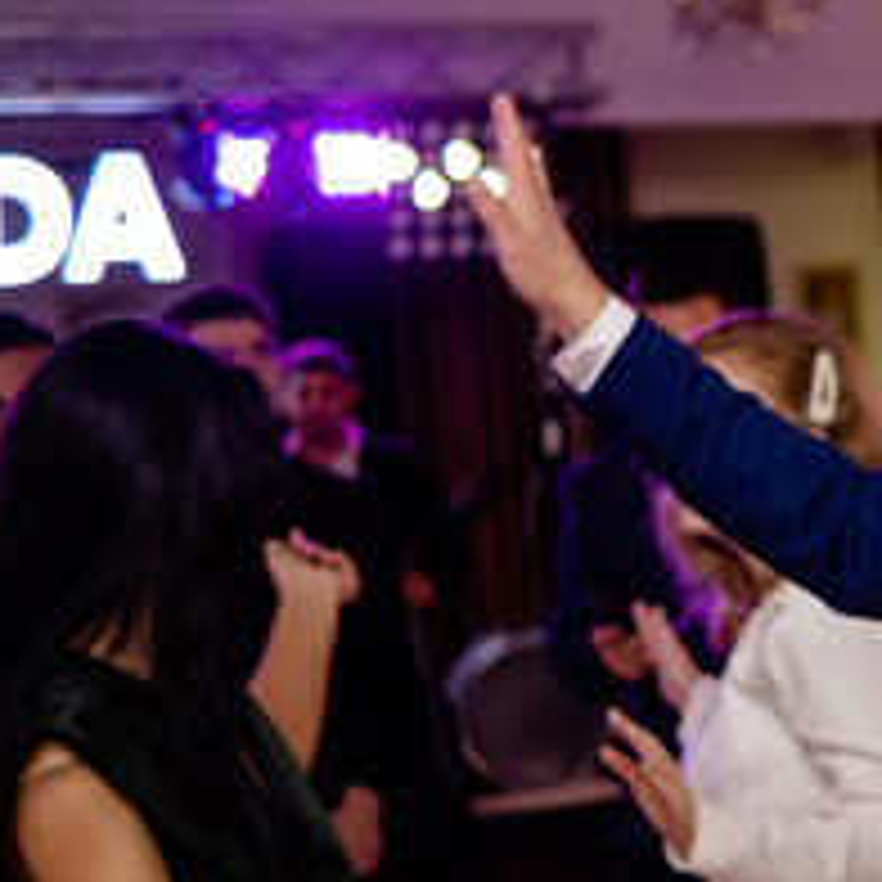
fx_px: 2796
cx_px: 1242
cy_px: 416
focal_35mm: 97
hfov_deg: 16.6
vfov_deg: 17.9
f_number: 1.4
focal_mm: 23
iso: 640
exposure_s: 1/200
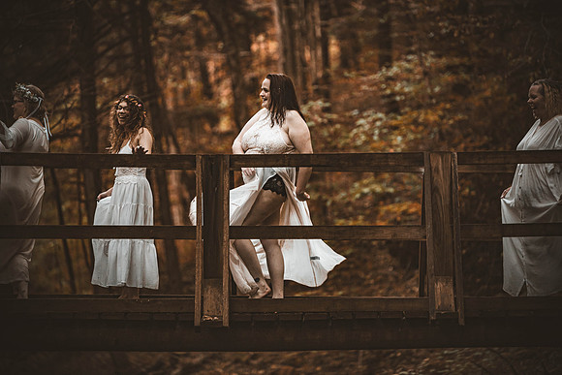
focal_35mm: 170
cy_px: 188
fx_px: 2654
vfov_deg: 8.1
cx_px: 281
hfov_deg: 12.1
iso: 1250
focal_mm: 170
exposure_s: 1/250
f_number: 2.8
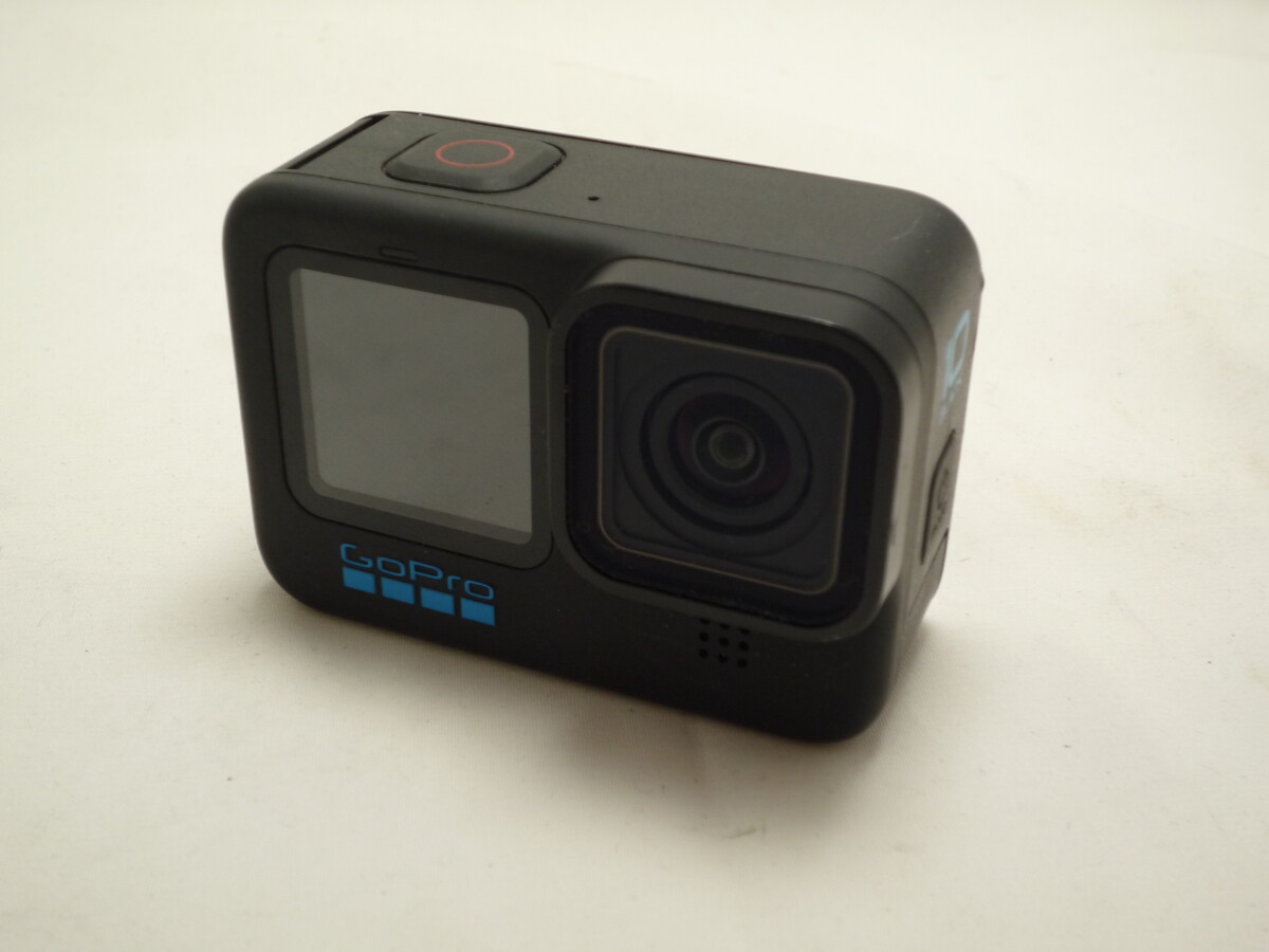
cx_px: 634
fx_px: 1723
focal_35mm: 47
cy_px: 476
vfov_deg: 30.9
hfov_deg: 40.4
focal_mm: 8.3
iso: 160
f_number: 4.3
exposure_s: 1/40
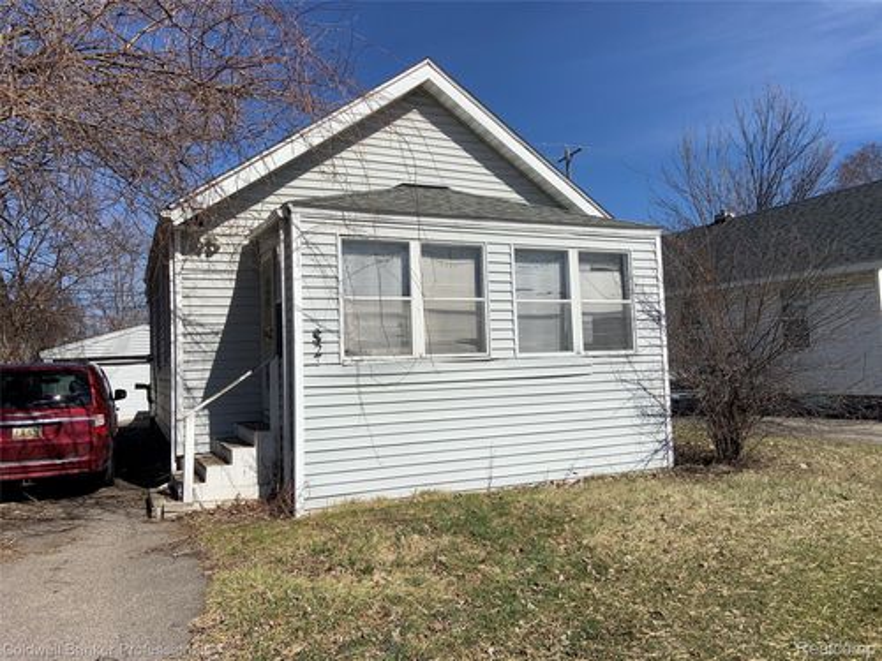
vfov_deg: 53.1
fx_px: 662
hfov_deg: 67.3
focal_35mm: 26
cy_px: 330
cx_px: 441
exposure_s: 1/4673
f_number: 1.8
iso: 25
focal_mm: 4.25
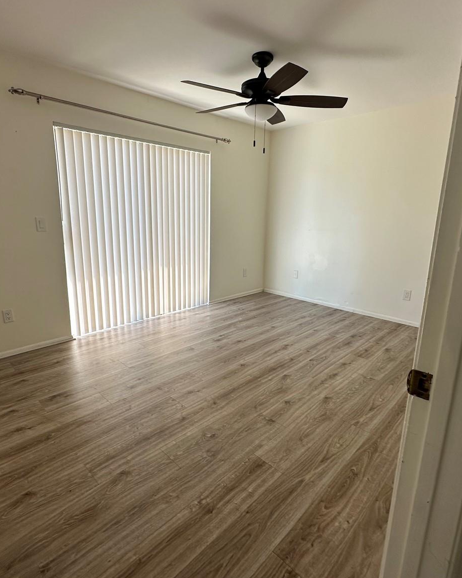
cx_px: 230
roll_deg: -2.7
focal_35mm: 19
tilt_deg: -11.4
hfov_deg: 70.9
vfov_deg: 83.3
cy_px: 283
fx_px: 325
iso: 40
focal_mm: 2.22
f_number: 2.2
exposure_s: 1/258
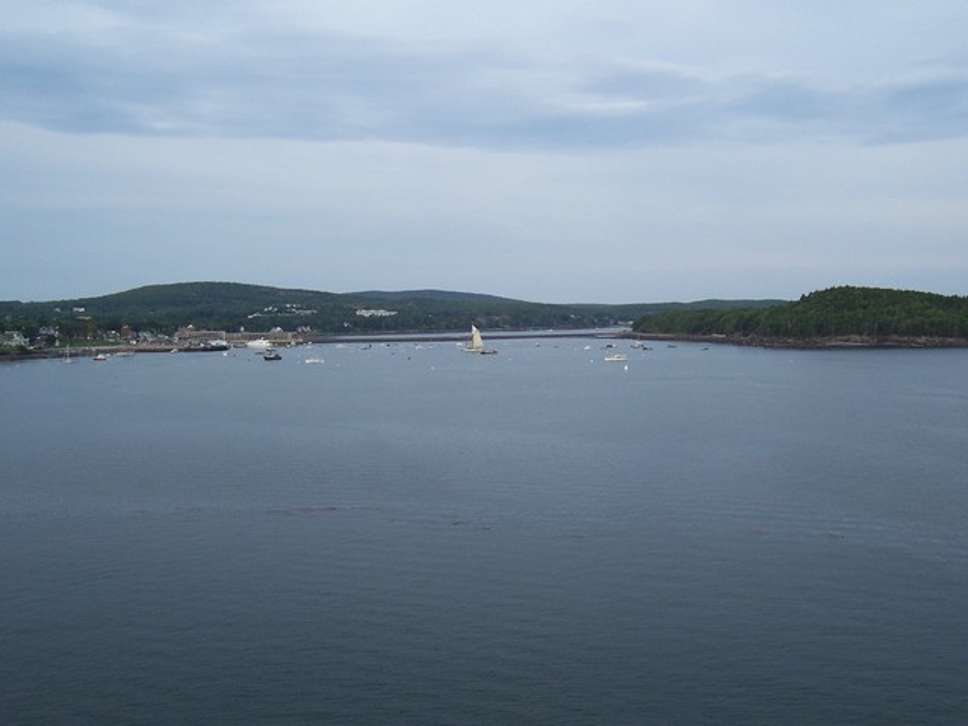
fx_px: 951
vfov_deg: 41.8
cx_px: 484
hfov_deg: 54.0
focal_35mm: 34
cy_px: 363
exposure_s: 1/250
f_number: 5.6
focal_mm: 5.6
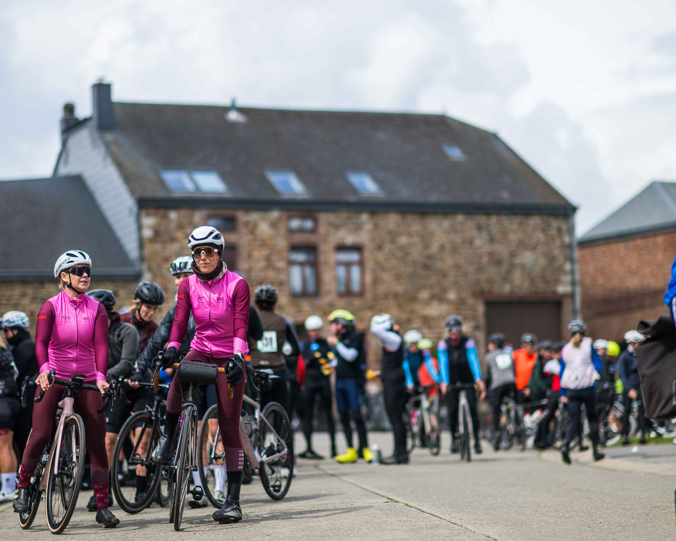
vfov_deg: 15.5
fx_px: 1981
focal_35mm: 99
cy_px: 261
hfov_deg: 19.4
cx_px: 312
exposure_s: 1/12800
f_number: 1.6
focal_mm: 85
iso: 200
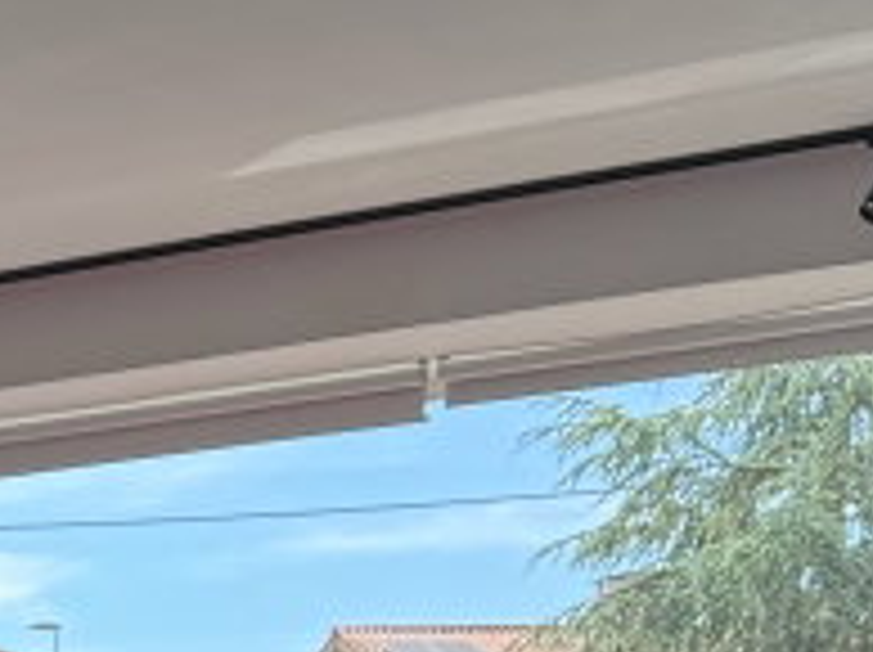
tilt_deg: -5.8
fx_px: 3199
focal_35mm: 127
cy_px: 1389
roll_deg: +1.7
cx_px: -738
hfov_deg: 13.7
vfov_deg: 10.5
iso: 80
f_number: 1.78
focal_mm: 6.76
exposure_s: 1/499
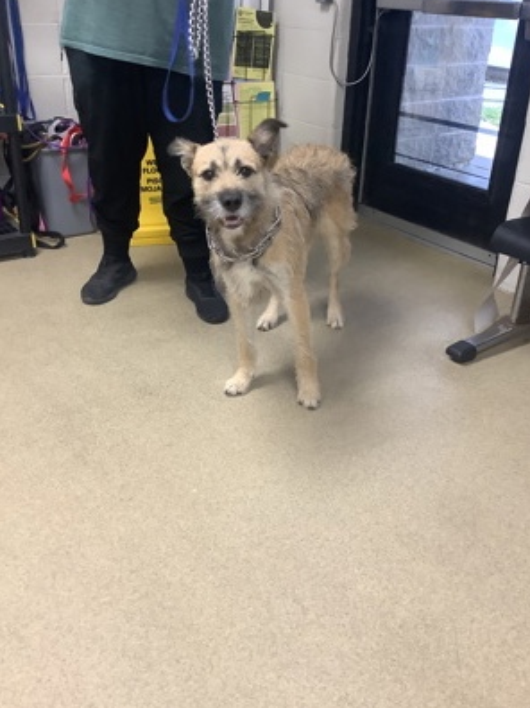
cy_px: 337
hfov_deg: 42.9
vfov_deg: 55.3
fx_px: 674
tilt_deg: -27.0
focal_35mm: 33
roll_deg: -3.7
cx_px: 275
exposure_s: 1/60
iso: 200
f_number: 2.4
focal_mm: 3.3
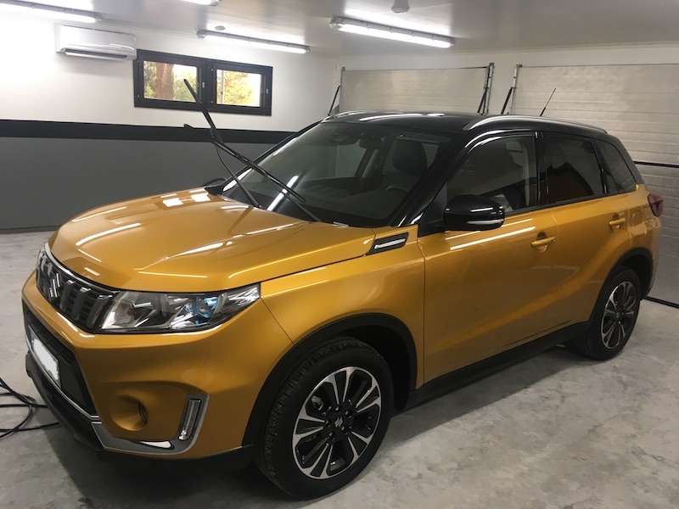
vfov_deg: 48.2
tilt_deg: -13.2
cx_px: 340
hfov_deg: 61.7
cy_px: 254
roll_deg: -2.6
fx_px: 569
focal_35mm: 29
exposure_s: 1/33
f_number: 2.2
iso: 25
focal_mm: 4.15
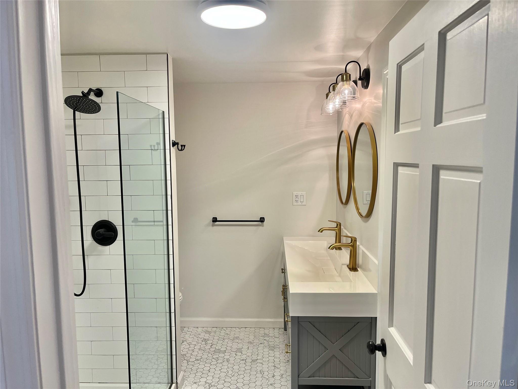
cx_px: 259
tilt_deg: -6.3
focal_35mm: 26
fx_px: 389
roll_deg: +0.3
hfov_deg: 67.3
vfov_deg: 53.1
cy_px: 194
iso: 100
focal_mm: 5.1
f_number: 1.6
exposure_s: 1/120
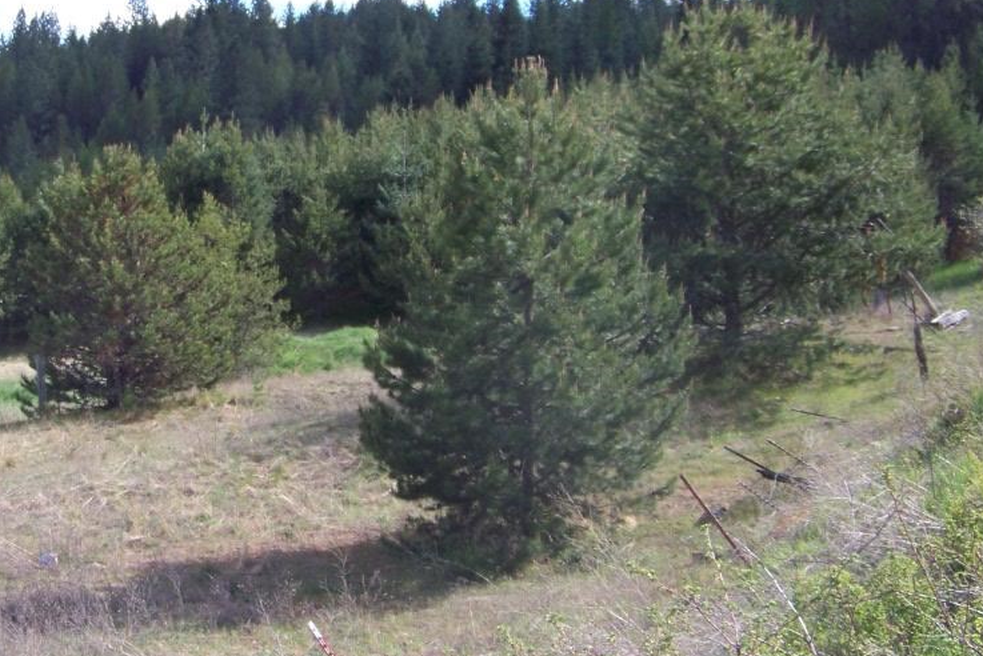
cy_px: 260
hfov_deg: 30.3
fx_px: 1775
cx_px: 209
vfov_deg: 20.9
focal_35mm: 65
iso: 64
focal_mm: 5.85
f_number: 2.8
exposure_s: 1/400
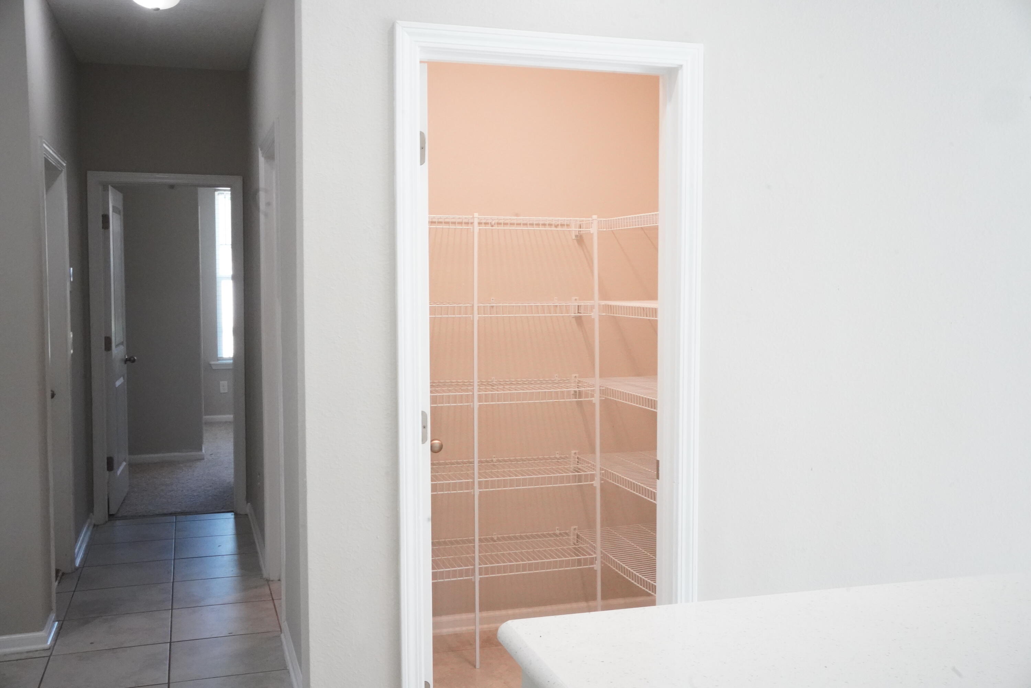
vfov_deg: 37.9
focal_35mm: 35
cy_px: 344
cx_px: 516
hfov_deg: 54.4
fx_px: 1002
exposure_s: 1/60
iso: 12800
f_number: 18
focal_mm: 35
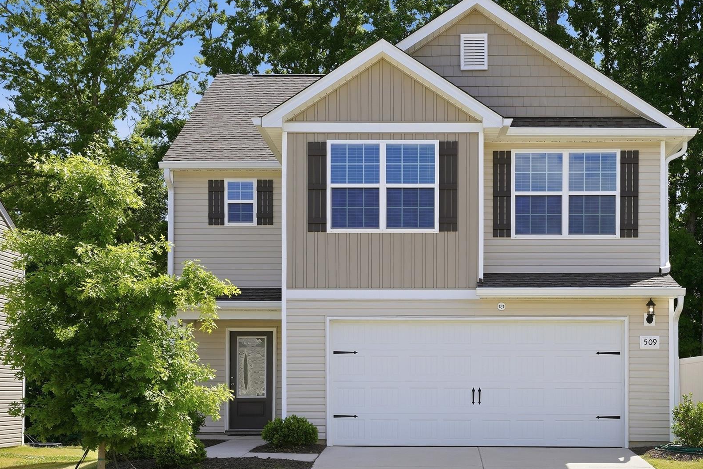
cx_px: 419
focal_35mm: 54
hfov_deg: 36.7
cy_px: 238
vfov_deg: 25.1
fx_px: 1055
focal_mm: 42
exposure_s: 1/125
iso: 100
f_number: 9
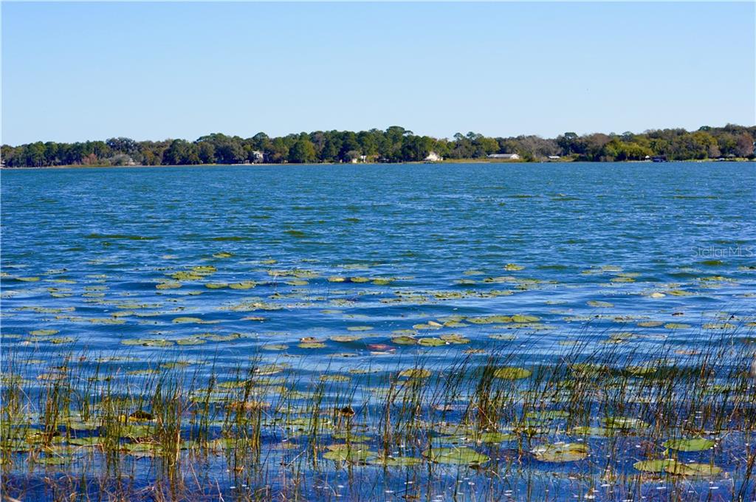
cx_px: 378
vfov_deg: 16.5
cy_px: 251
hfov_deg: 24.6
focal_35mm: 82
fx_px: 1730
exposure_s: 1/250
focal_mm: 55
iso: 100
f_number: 8
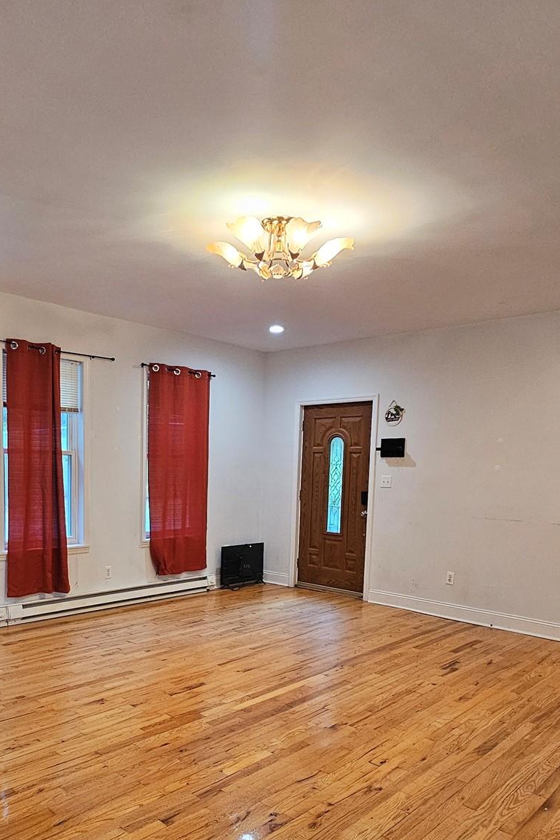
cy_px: 526
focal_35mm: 24
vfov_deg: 72.5
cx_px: 203
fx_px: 560
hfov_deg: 52.4
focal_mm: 2.2
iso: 320
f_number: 2.2
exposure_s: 1/60
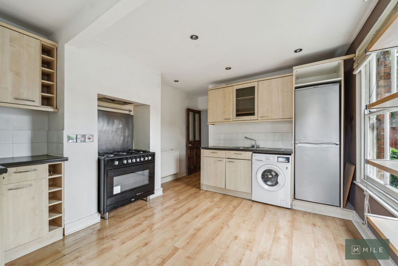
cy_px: 133
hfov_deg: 104.2
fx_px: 155
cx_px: 199
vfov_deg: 81.2
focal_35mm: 14
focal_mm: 14
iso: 100
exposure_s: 1/4
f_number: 8
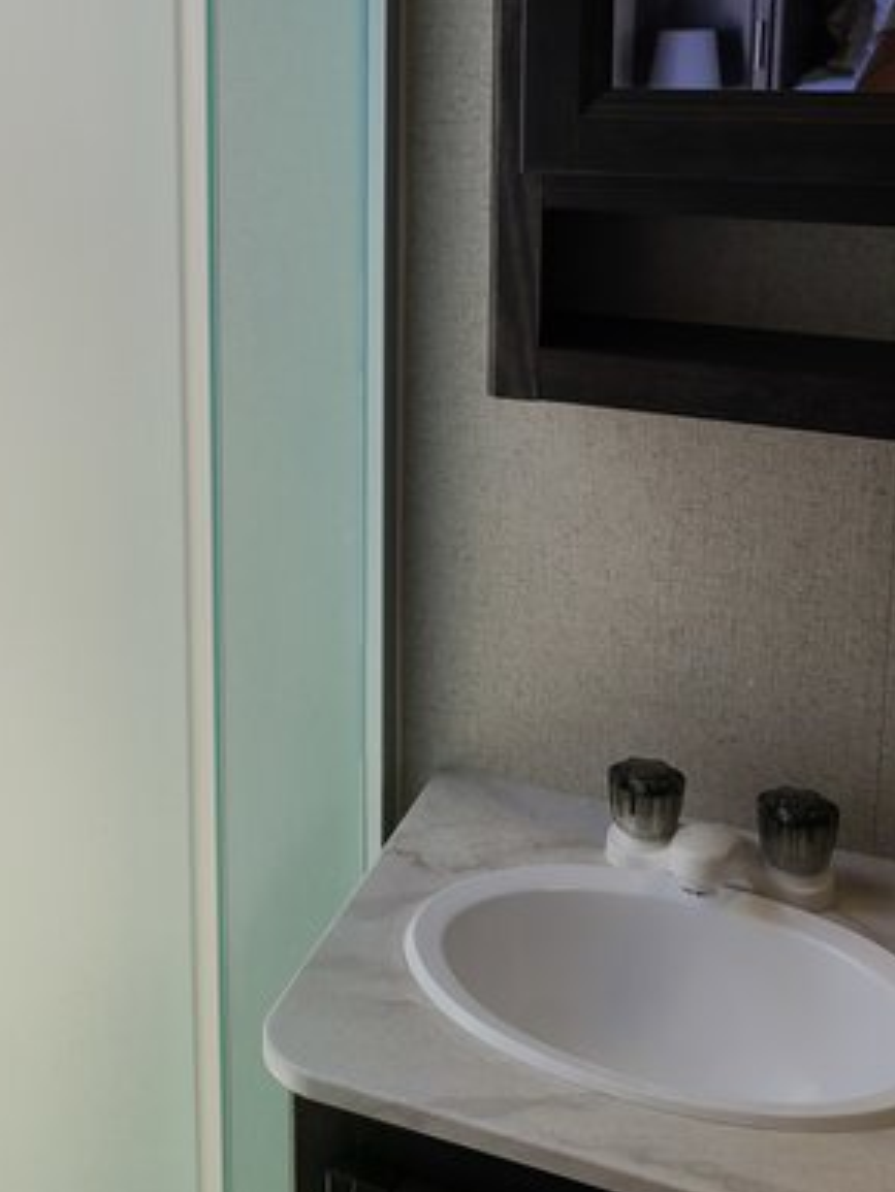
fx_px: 1861
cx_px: -28
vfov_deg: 34.9
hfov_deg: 25.5
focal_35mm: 54
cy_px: 322
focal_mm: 5.4
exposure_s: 1/146
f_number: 1.8
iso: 40
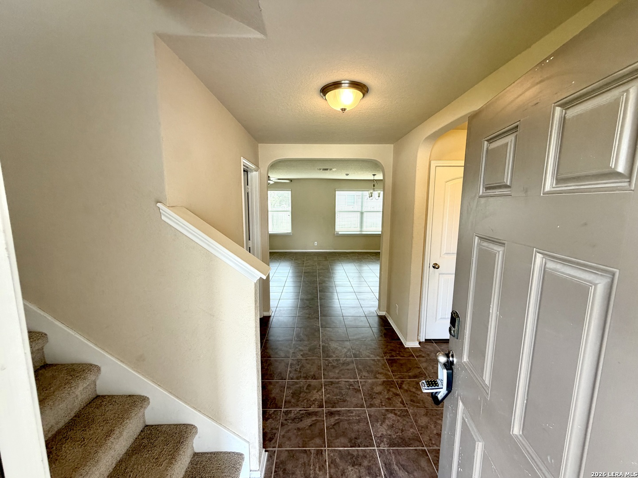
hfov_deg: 102.1
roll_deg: +0.4
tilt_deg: -8.4
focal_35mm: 14
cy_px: 239
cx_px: 319
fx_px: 258
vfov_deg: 85.7
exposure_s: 1/121
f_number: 2.2
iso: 200
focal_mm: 2.22
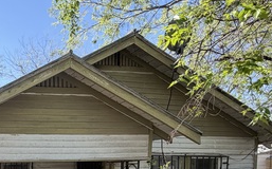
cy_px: 189
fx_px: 274
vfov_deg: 30.5
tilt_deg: -4.8
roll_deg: +1.4
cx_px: -16
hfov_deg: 43.1
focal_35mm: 37
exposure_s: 1/502
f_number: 2.2
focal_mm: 2.22
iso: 50
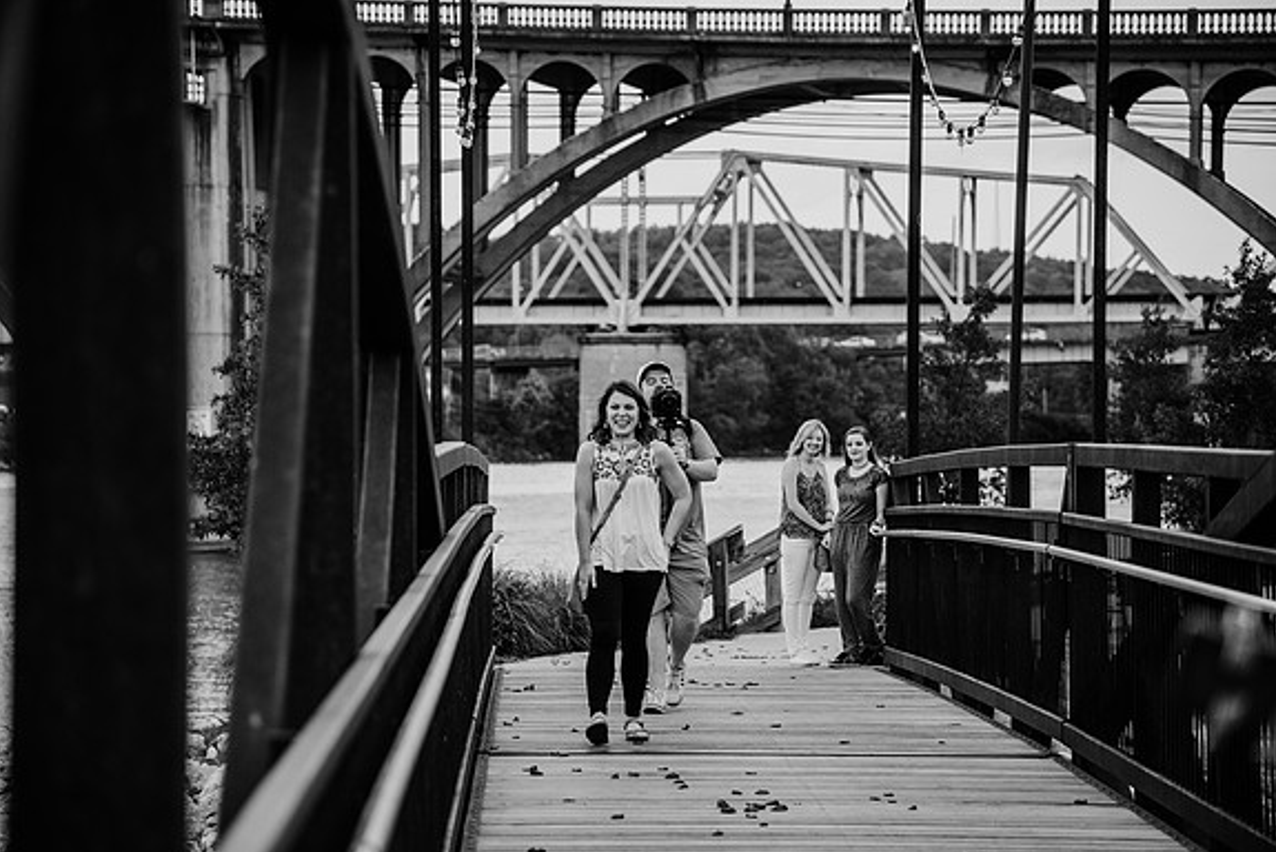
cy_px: 427
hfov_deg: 16.9
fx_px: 4291
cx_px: 635
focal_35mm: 121
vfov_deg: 11.3
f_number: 4
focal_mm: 120
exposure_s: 1/640
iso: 400
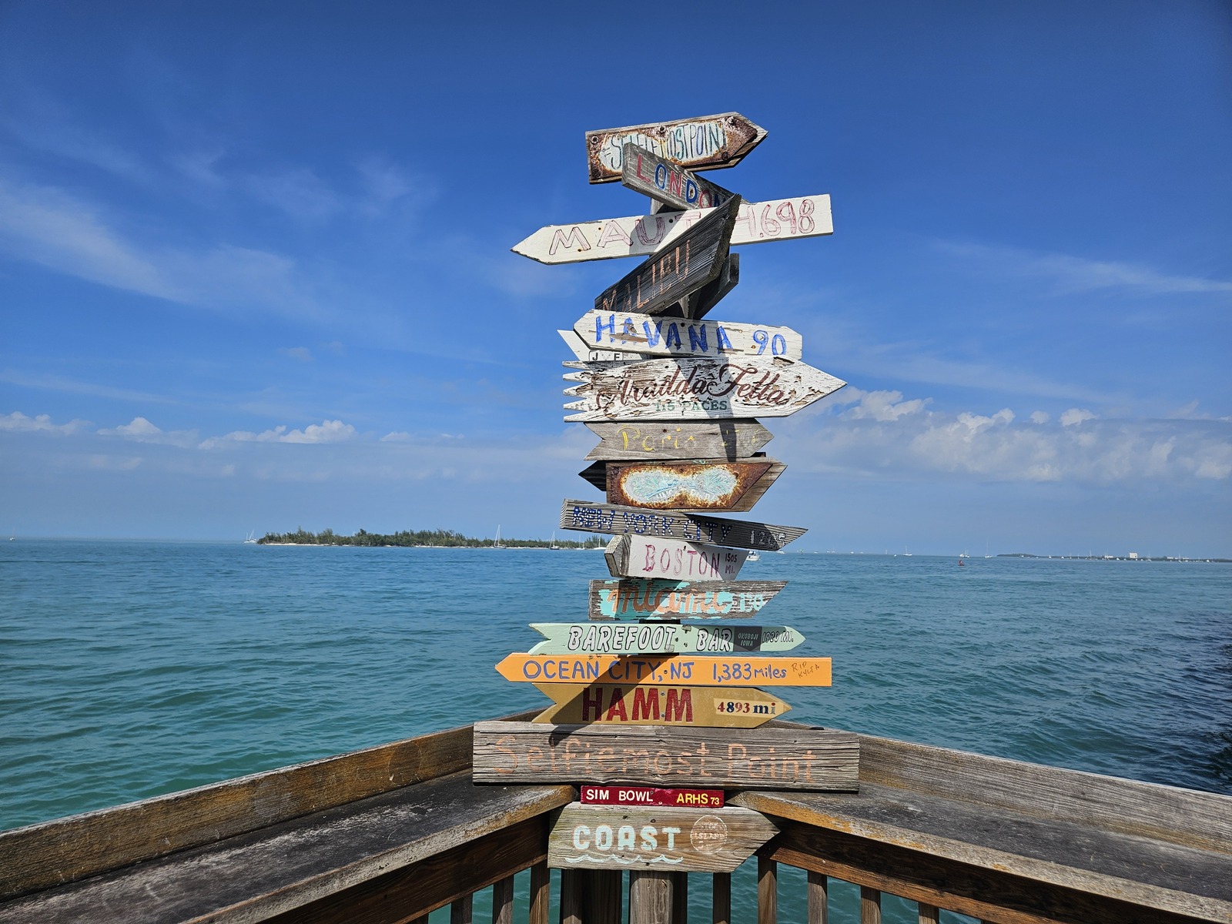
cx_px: 616
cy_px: 462
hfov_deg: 73.9
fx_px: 819
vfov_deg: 58.9
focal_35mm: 23
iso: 25
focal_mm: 5.4
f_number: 1.8
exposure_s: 1/3598
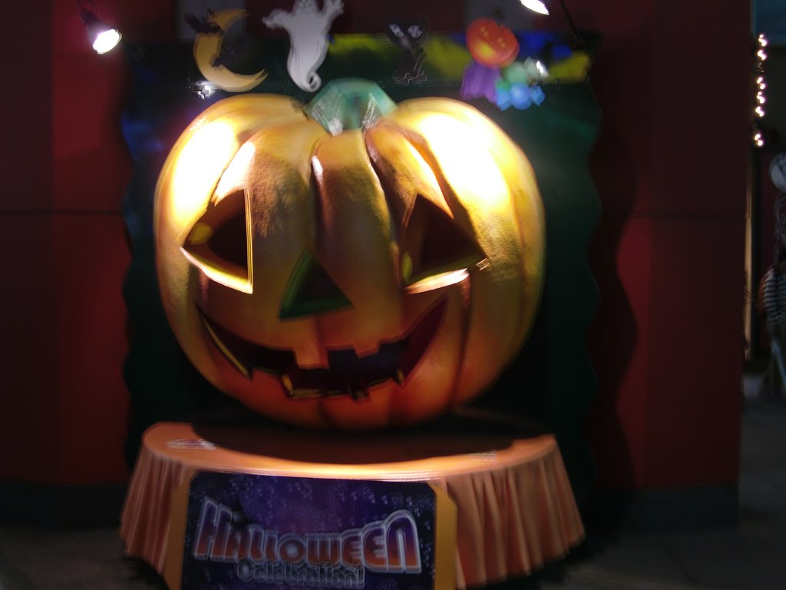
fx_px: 1044
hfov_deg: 41.2
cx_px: 393
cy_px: 295
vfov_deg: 31.5
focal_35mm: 46
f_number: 3.3
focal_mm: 8.2
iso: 64
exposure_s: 1/3.33
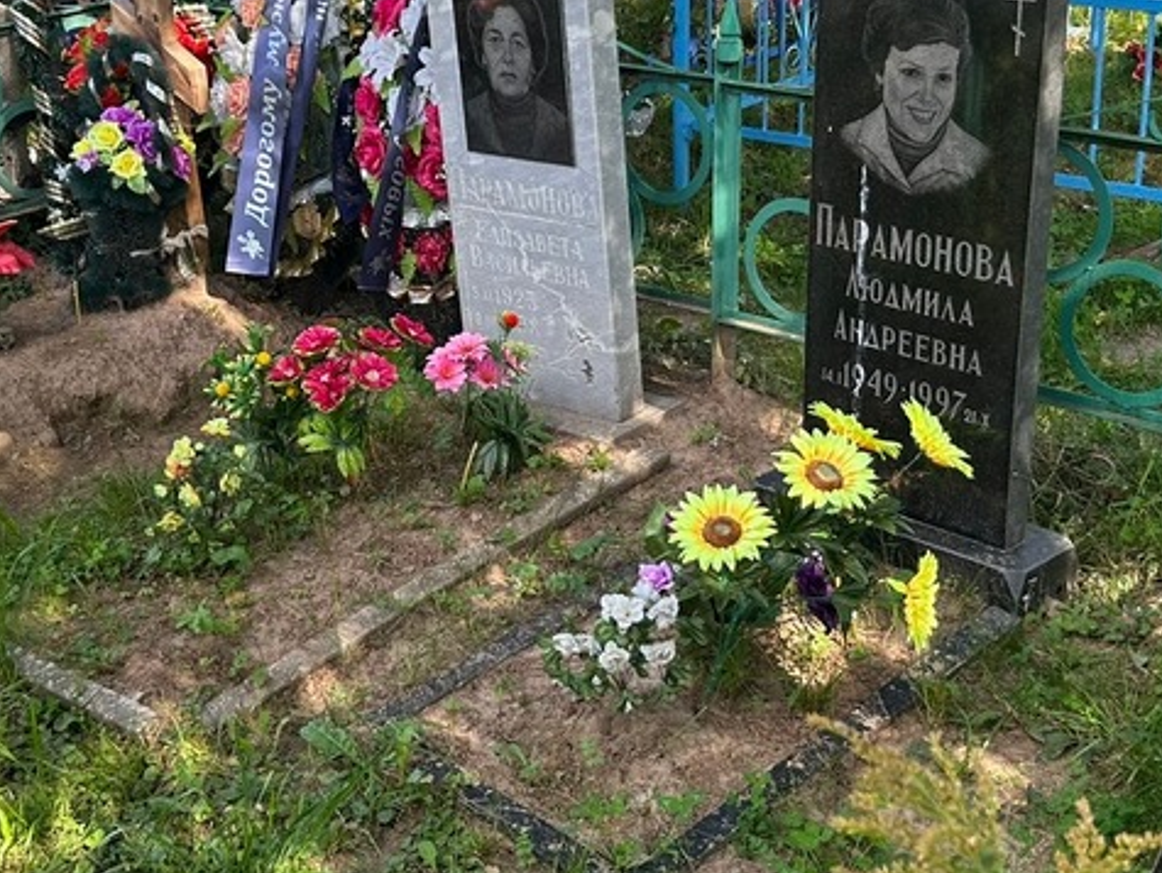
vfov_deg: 26.1
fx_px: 1881
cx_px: 504
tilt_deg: -17.4
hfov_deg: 34.3
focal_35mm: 56
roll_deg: +4.2
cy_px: 381
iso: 50
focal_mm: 5.7
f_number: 1.5
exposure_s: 1/345
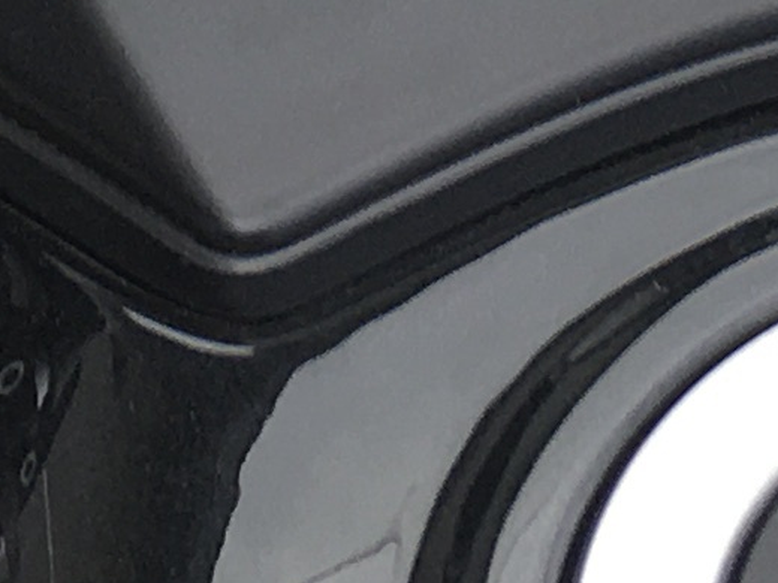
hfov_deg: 8.8
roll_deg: -9.1
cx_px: 239
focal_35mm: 225
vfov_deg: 6.0
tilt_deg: -31.2
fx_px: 5057
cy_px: -1280
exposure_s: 1/487
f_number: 2.2
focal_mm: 4.15
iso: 25
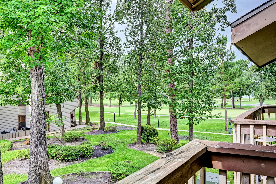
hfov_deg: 62.0
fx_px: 230
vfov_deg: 43.5
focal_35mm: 30
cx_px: 138
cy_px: 92
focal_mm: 30
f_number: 8
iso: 400
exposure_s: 1/160
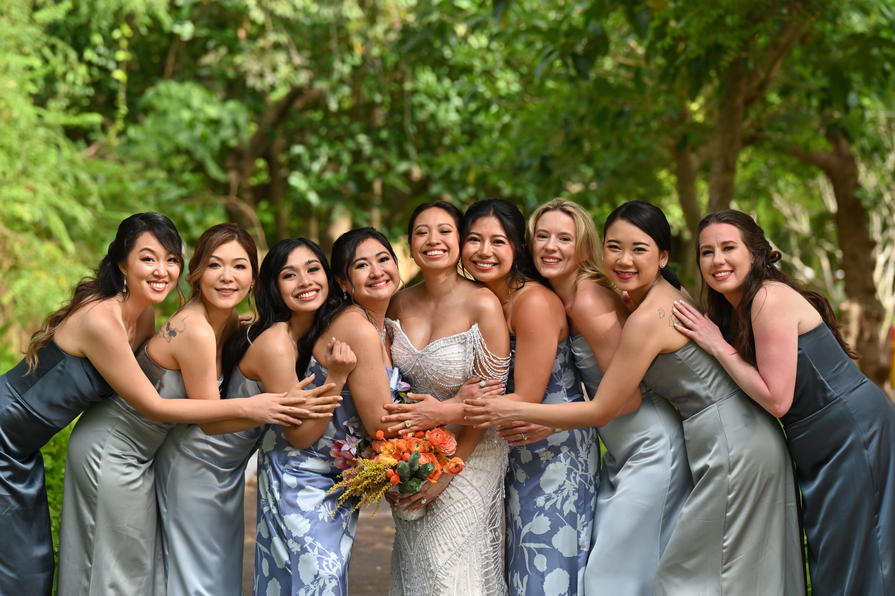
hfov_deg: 18.6
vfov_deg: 12.4
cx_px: 448
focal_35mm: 110
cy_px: 298
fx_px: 2733
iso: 200
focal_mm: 110
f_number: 4
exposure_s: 1/500
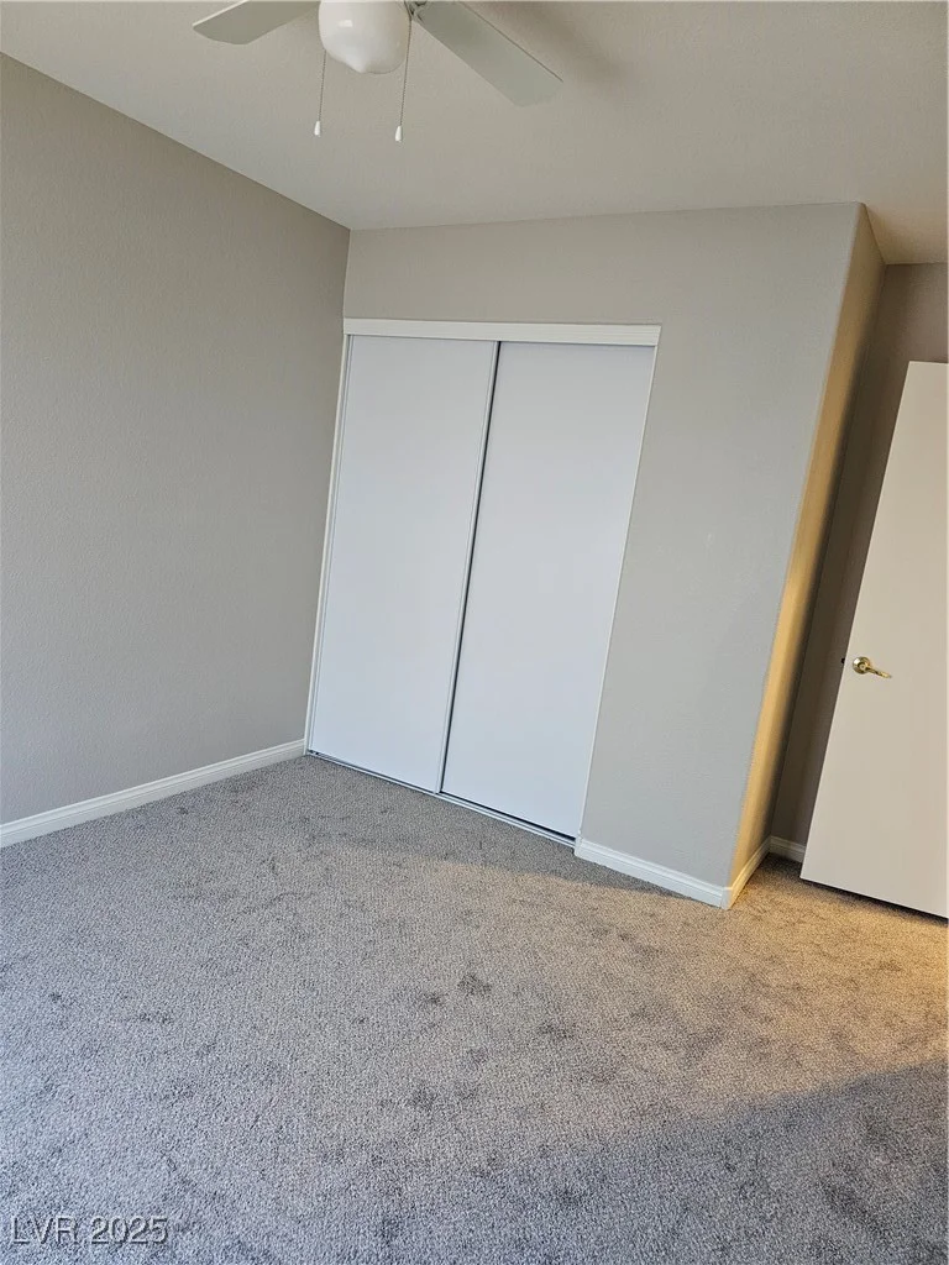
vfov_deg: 73.9
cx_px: 474
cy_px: 632
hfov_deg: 58.9
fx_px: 841
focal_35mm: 23
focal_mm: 6.3
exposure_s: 1/60
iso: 640
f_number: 1.7
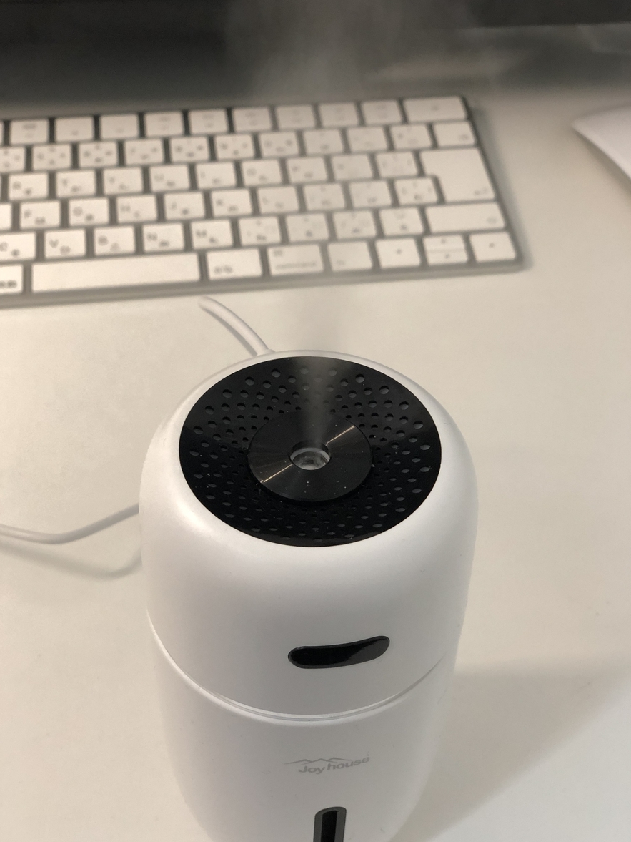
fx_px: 1288
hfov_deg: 27.5
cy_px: 415
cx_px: 314
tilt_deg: -45.4
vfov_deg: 36.2
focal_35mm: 53
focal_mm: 6
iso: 125
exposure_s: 1/33
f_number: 2.4
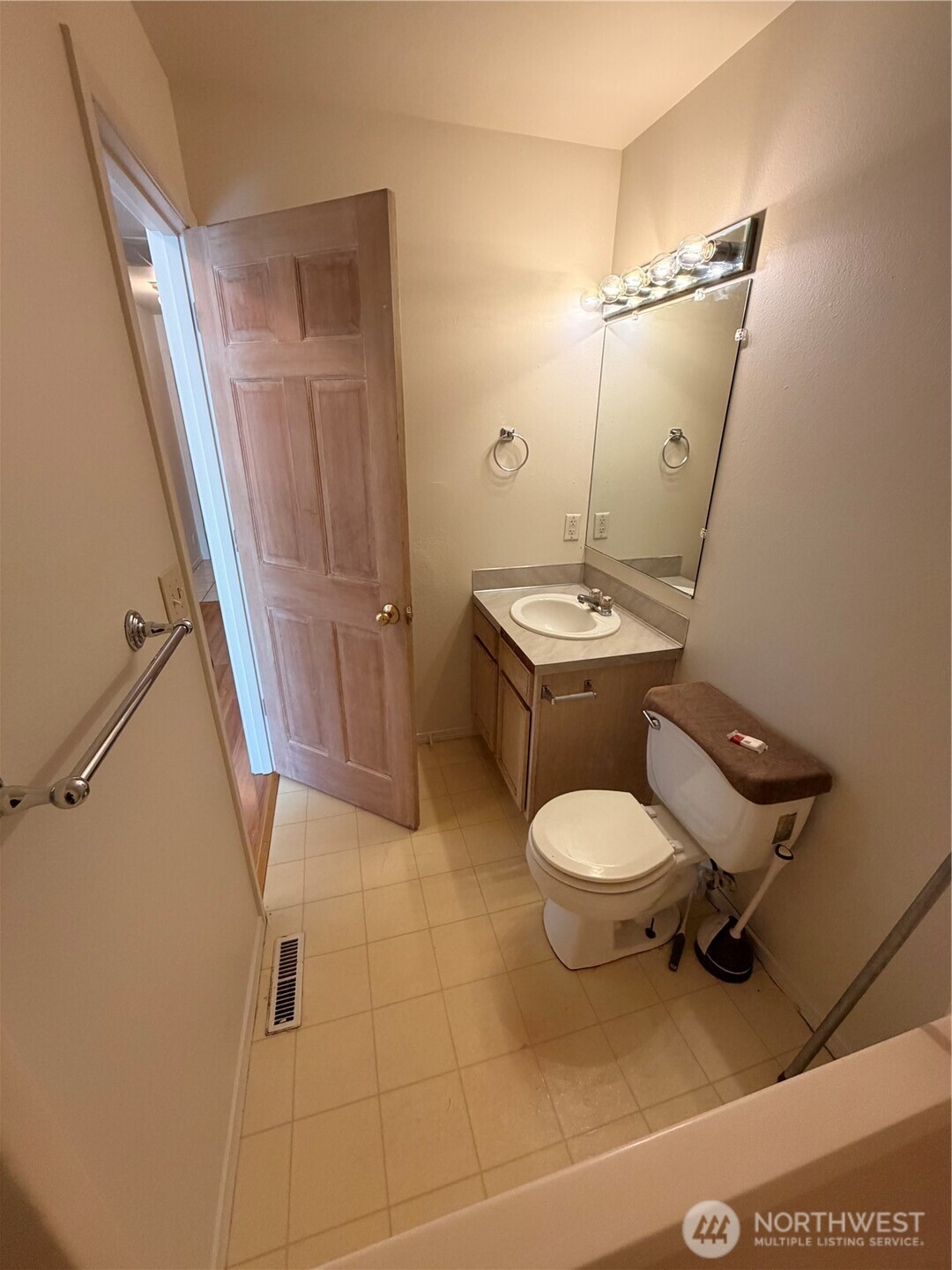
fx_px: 513
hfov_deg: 85.7
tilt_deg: -21.9
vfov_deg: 102.1
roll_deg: -0.3
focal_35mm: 14
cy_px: 635
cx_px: 476
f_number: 2.2
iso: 320
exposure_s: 1/120
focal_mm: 2.22
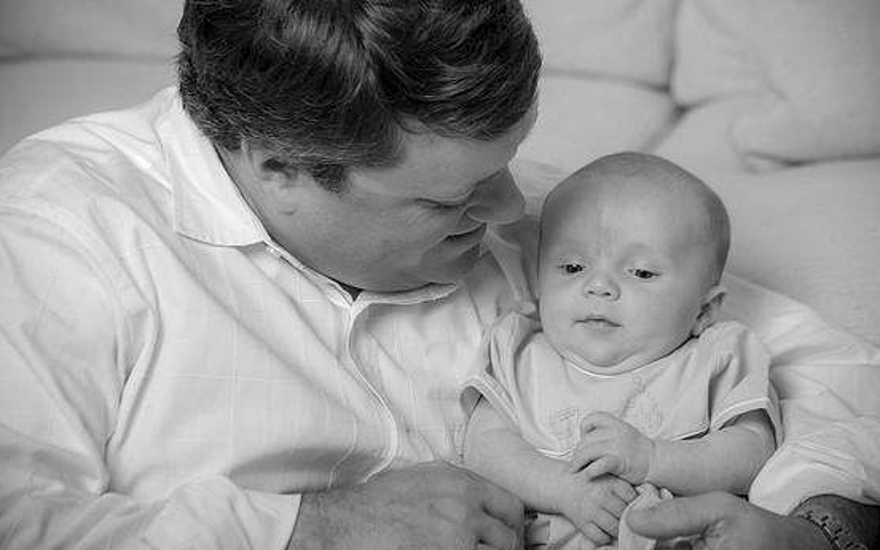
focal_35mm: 157
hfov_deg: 13.3
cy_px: 283
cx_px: 436
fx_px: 3765
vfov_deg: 8.4
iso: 250
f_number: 5.6
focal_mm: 135
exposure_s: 1/200
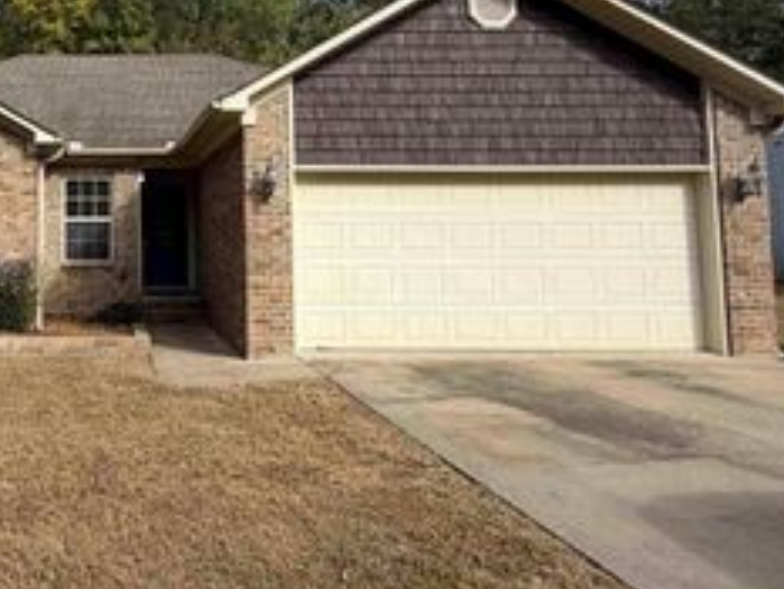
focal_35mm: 30
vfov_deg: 45.9
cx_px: 111
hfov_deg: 54.0
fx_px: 680
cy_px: 180
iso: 40
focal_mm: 2.22
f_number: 2.2
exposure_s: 1/770
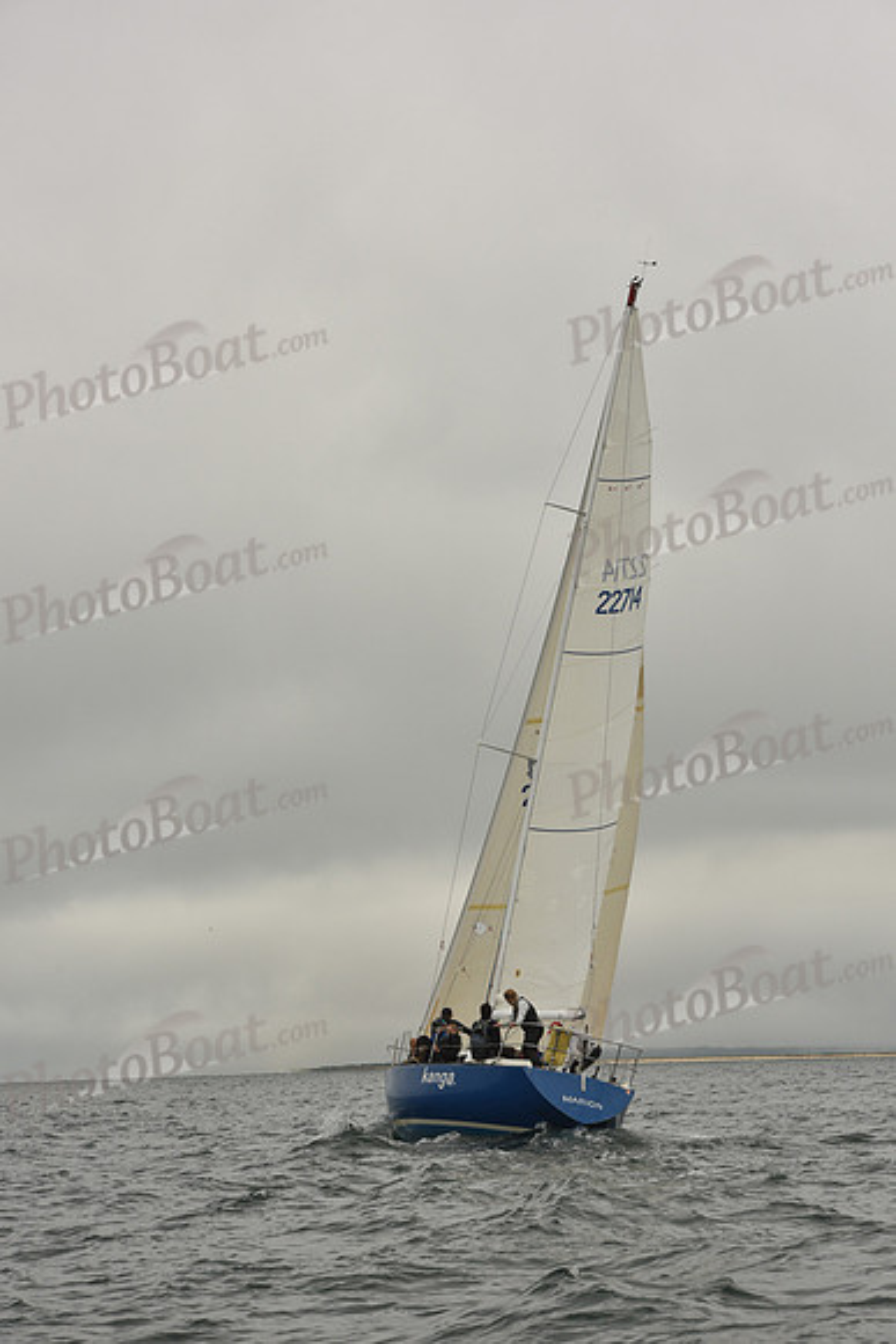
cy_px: 672
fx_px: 3544
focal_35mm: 95
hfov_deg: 14.4
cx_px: 448
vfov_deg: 21.5
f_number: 9
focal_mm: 95
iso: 320
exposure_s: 1/800
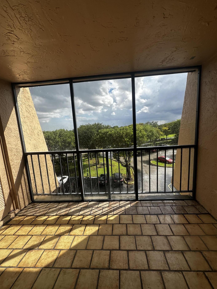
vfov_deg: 98.2
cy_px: 148
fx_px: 125
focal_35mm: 15
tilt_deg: -7.2
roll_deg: +2.8
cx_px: 113
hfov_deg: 81.7
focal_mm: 2.22
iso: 40
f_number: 2.2
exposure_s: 1/1182
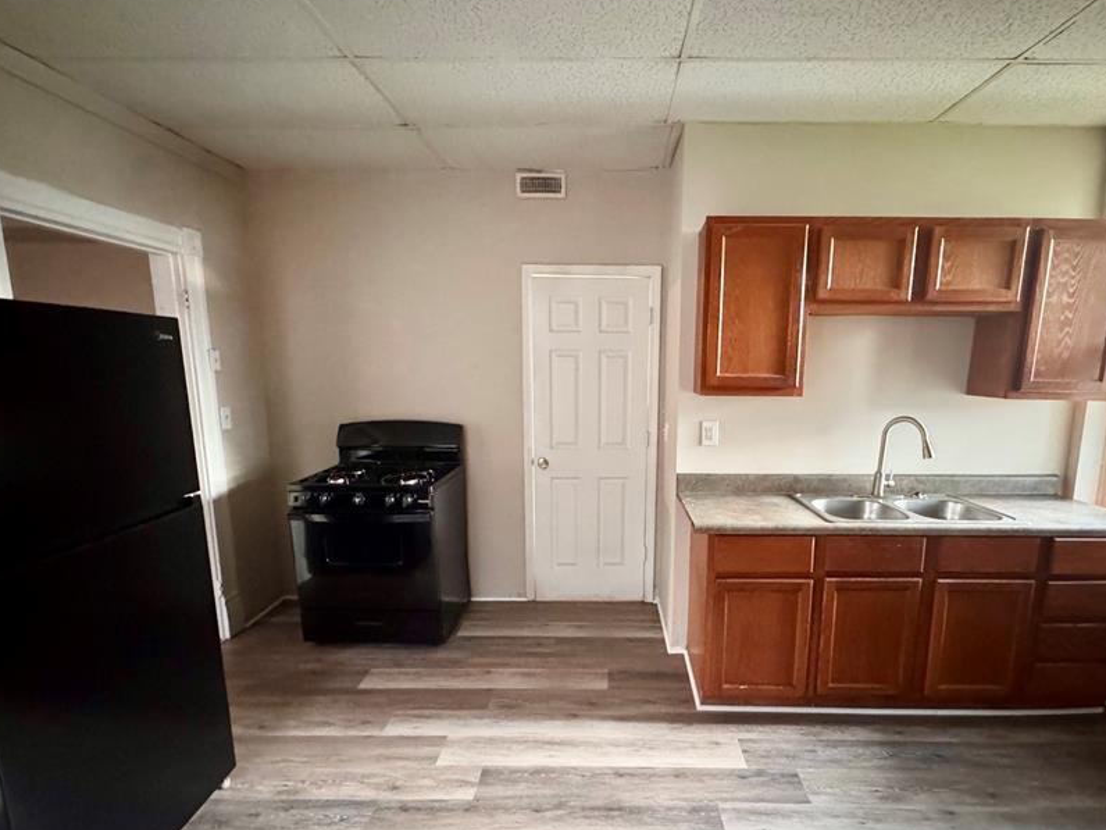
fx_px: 575
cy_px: 469
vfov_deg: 71.3
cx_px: 604
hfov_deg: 87.5
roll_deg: -0.3
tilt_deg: -11.5
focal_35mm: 18
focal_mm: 2.22
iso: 1600
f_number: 2.2
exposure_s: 1/37
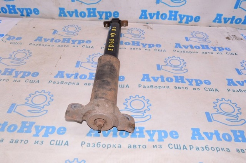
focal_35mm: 33
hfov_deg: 57.3
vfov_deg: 39.9
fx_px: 225
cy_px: 82
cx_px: 123
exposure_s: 1/200
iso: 1600
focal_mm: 22
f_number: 8
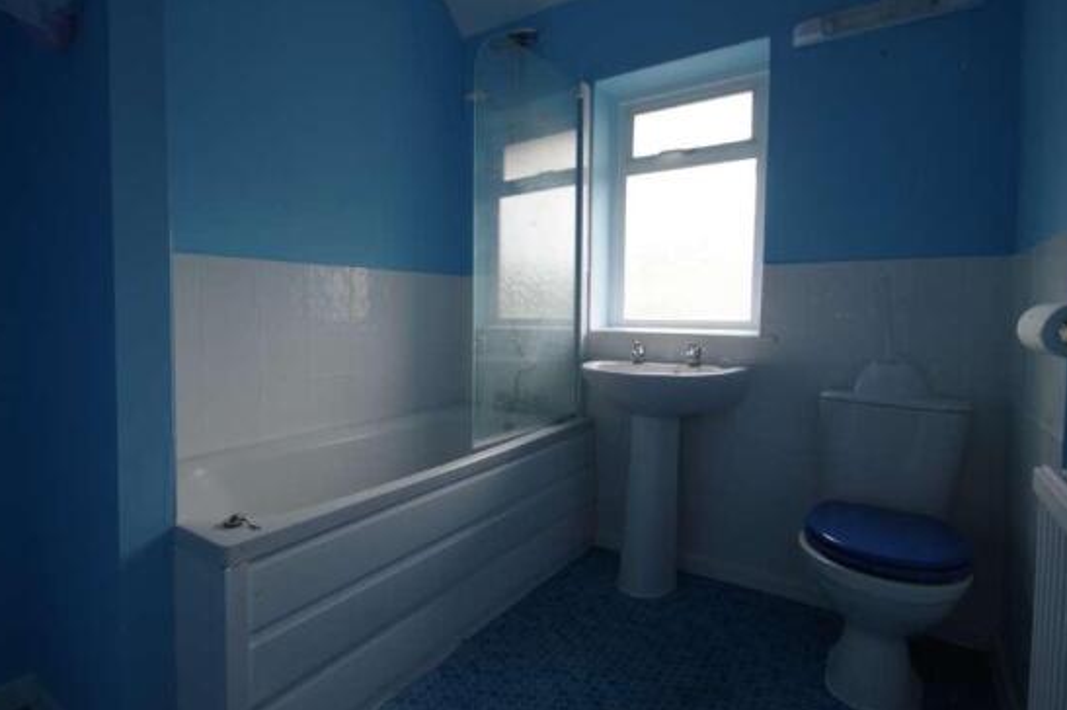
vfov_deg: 67.2
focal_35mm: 18
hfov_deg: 89.5
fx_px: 533
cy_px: 329
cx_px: 458
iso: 200
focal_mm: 10
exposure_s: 1/80
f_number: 3.5
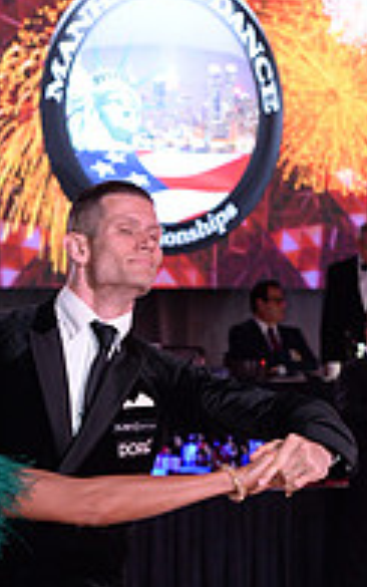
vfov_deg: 9.7
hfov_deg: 6.1
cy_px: 786
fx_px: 3390
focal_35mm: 212
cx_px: -155
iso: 2000
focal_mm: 70
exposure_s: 1/250
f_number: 5
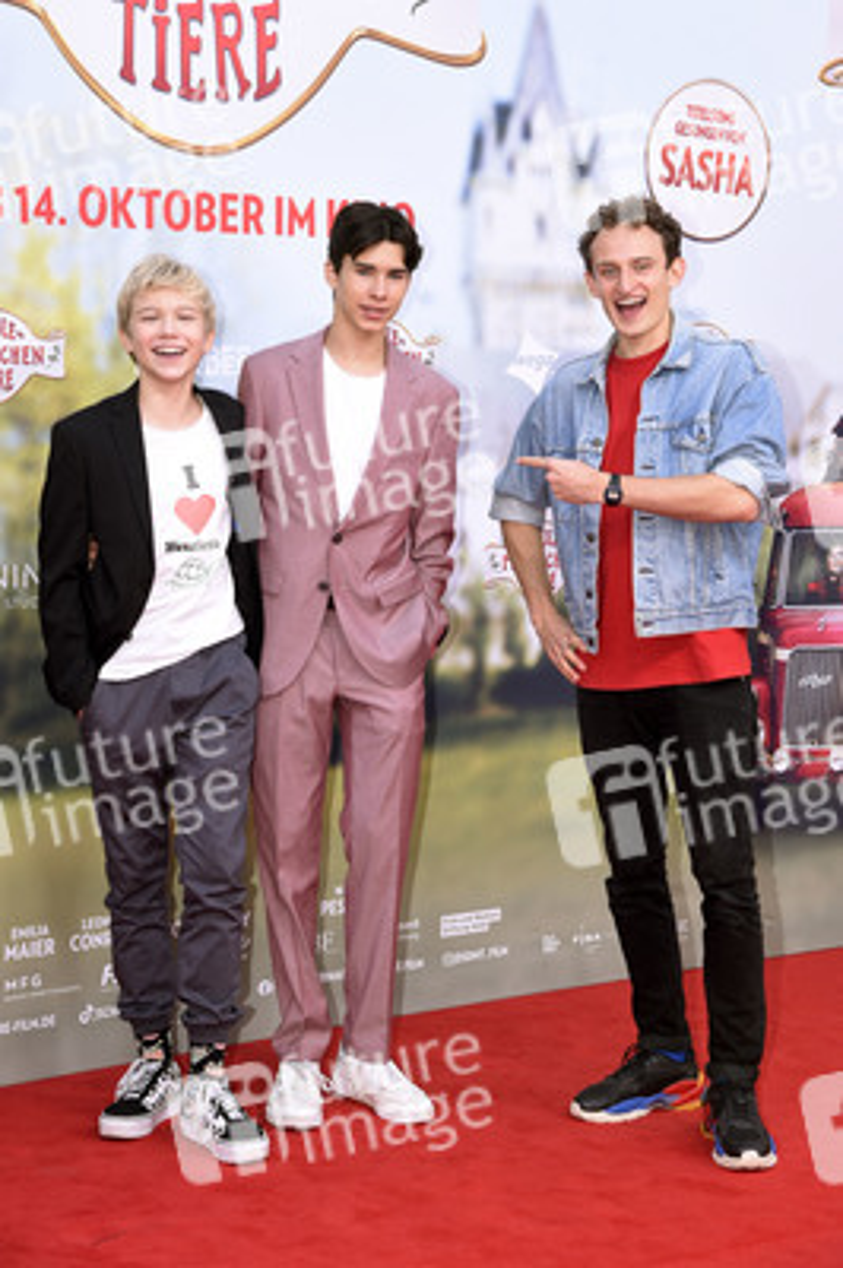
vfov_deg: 31.0
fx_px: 2287
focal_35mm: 65
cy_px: 634
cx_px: 422
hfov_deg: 20.9
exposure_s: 1/160
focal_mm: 65
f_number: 6.3
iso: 400
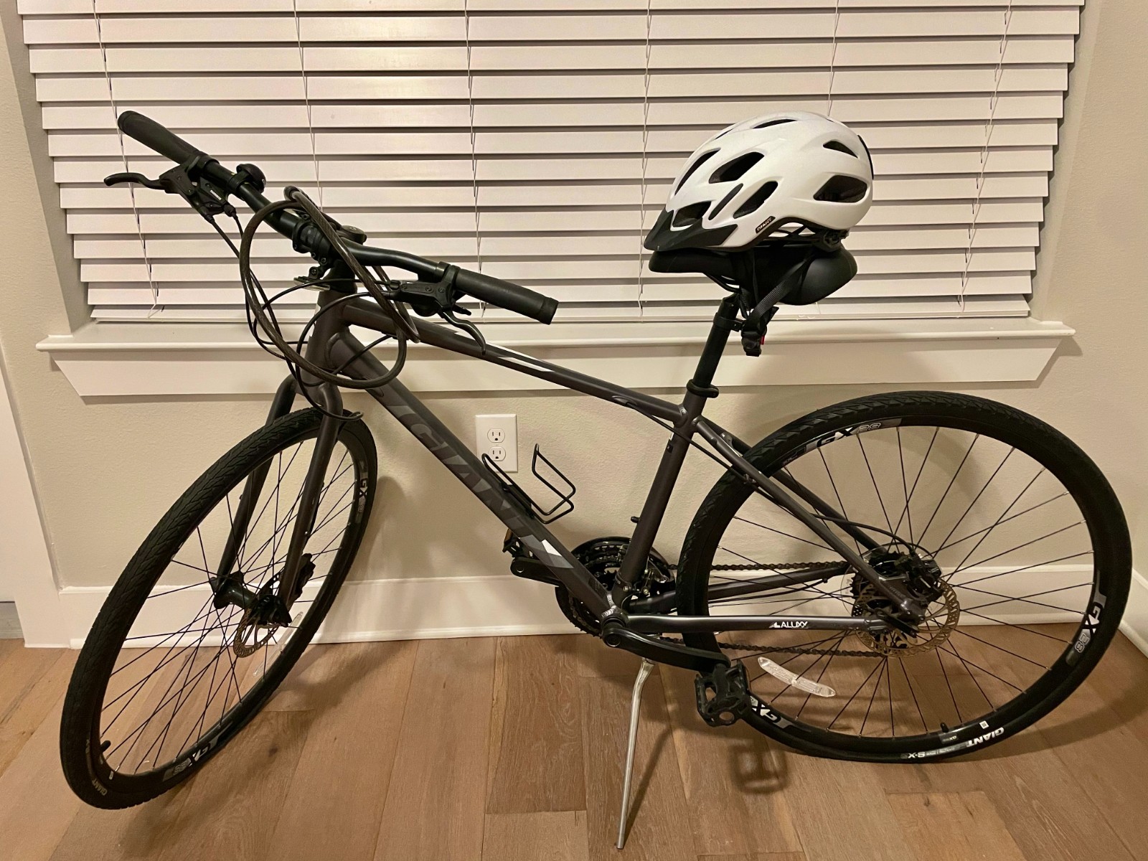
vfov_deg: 53.1
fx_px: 862
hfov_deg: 67.3
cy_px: 430
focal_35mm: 26
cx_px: 574
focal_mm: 4.2
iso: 320
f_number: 1.6
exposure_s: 1/40
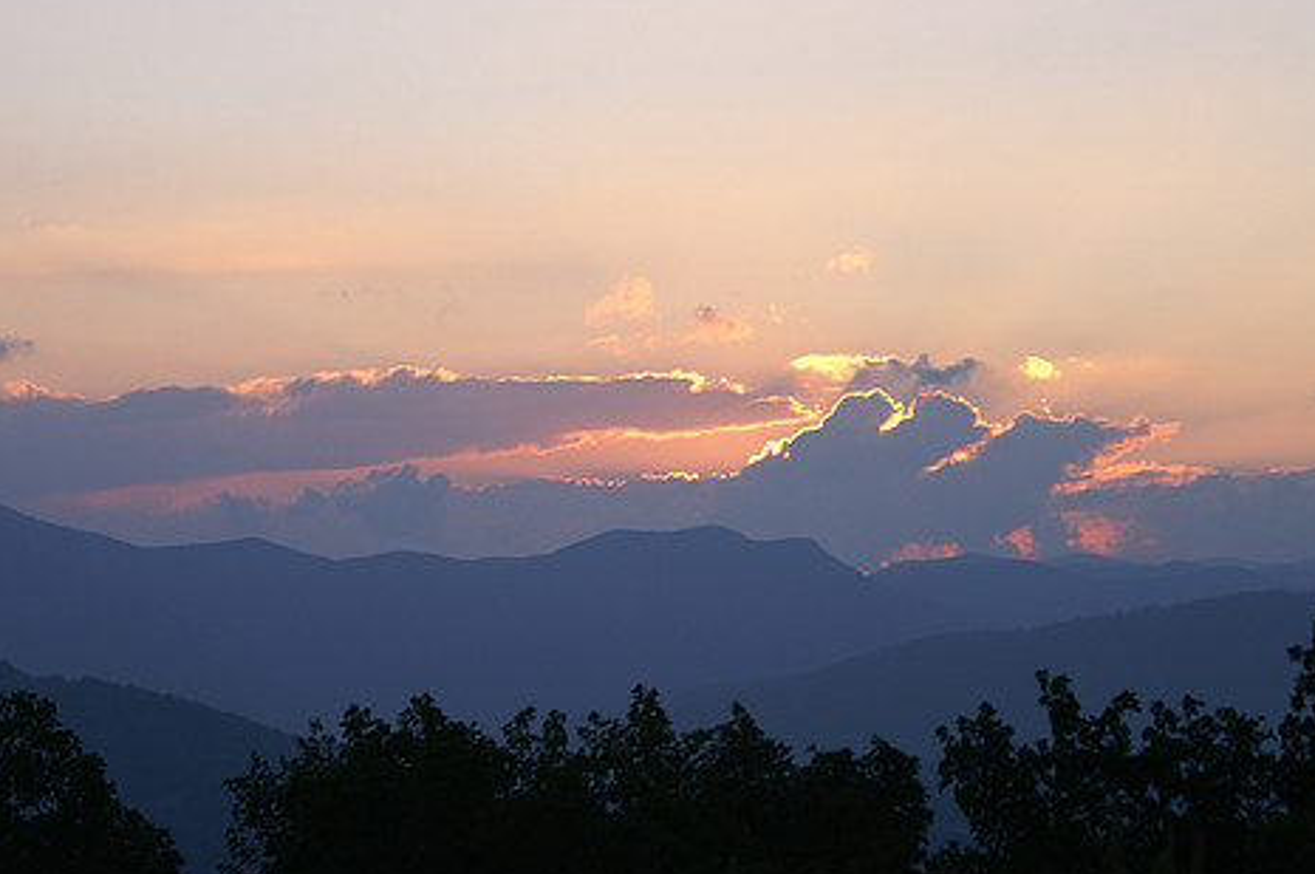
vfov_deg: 10.4
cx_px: 633
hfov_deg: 15.7
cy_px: 396
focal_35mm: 131
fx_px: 4780
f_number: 5.6
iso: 125
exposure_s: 1/160
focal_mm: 70
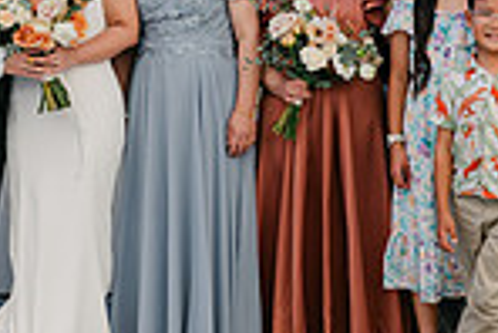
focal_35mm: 141
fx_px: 1952
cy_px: 140
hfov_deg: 14.3
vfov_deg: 9.8
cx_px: 23
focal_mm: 35
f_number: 4
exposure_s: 1/800
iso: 100
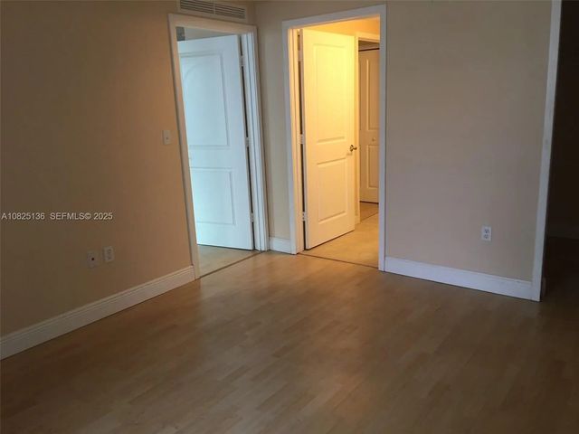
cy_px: 217
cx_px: 290
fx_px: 485
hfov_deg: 61.7
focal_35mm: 29
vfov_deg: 48.2
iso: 50
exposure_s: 1/15
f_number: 2.2
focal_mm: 4.15
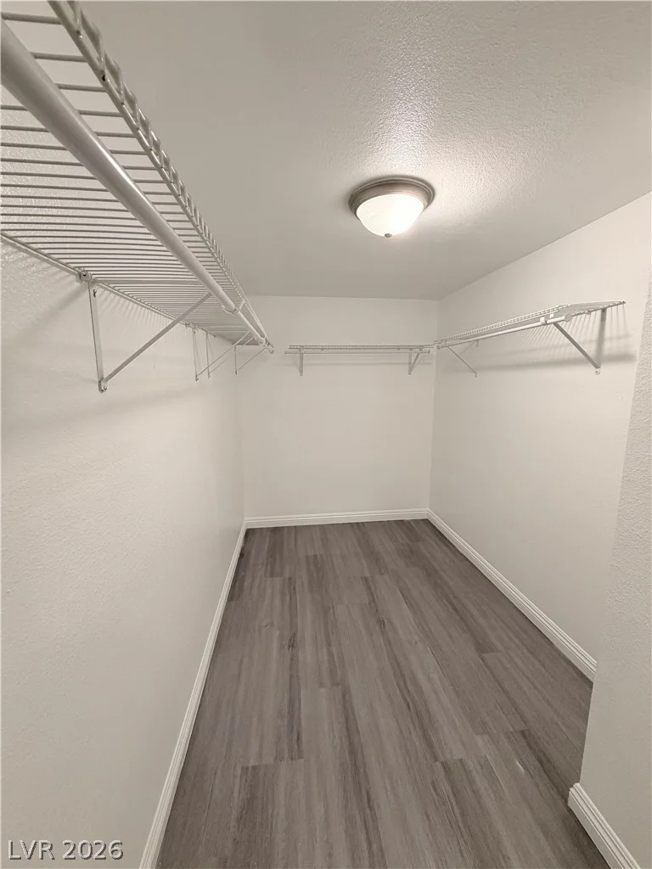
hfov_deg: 85.7
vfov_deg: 102.1
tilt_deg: -10.0
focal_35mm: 14
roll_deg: +0.7
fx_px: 352
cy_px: 434
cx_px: 326
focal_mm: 2.22
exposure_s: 1/120
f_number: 2.2
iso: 250
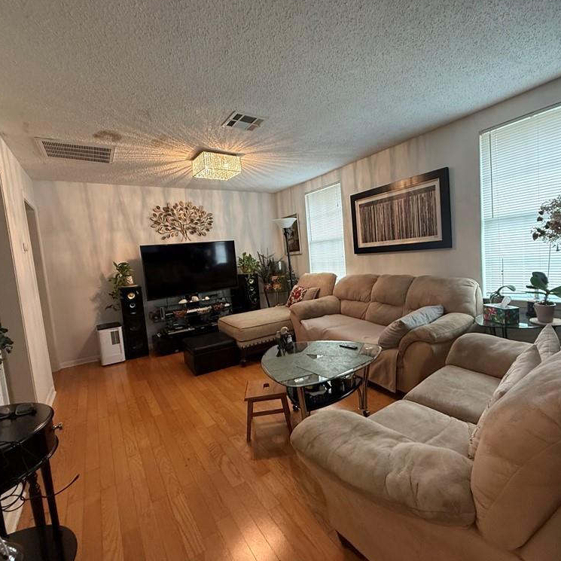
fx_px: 312
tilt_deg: -4.0
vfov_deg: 84.0
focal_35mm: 17
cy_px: 278
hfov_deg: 83.5
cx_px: 317
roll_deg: +4.2
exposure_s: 1/60
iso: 250
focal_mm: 2.22
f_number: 2.2
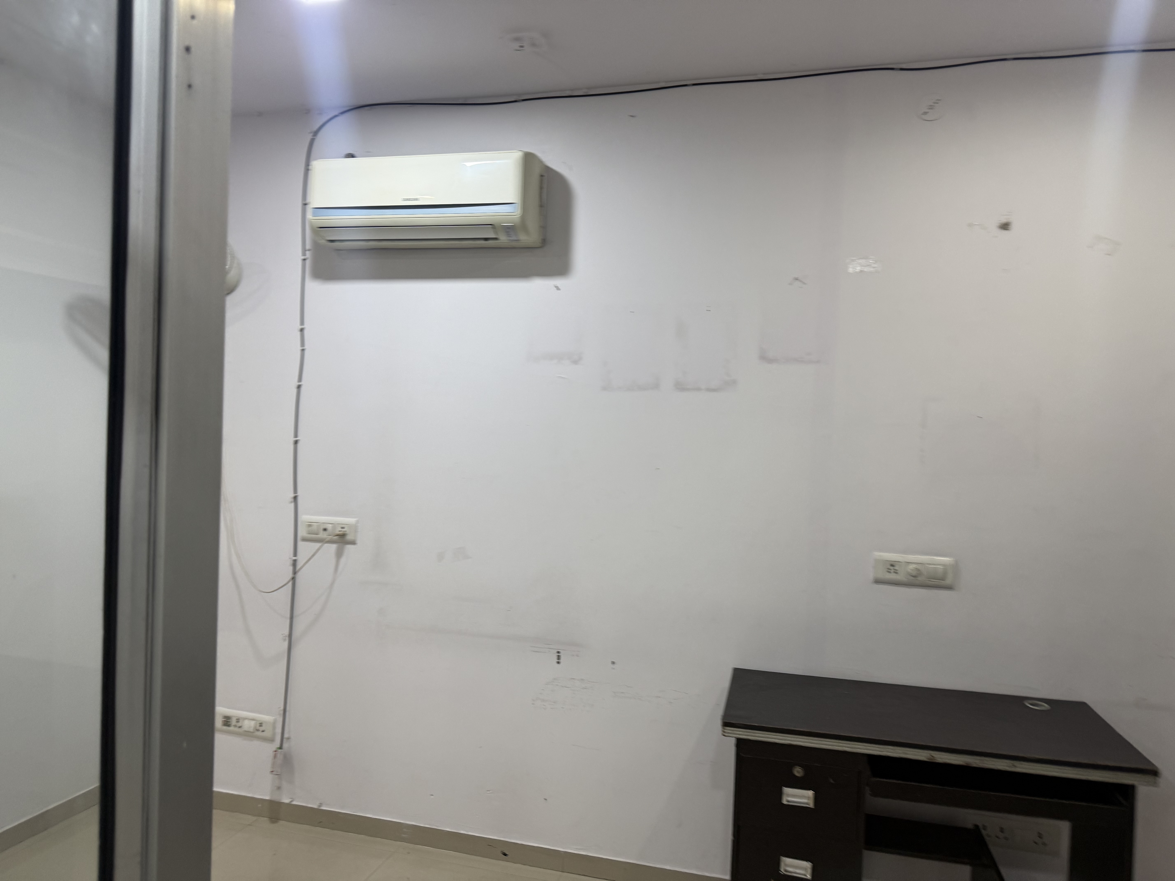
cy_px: 440
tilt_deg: -5.6
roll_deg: +0.8
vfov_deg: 56.8
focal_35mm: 24
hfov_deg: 71.6
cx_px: 588
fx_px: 815
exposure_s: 1/50
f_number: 1.78
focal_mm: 6.76
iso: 125
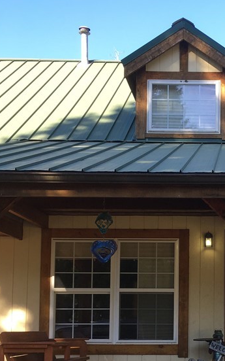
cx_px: 242
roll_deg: -0.4
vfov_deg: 34.7
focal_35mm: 57
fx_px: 559
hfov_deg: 21.7
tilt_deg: +4.6
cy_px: 284
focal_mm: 4.15
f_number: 2.2
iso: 25
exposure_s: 1/225
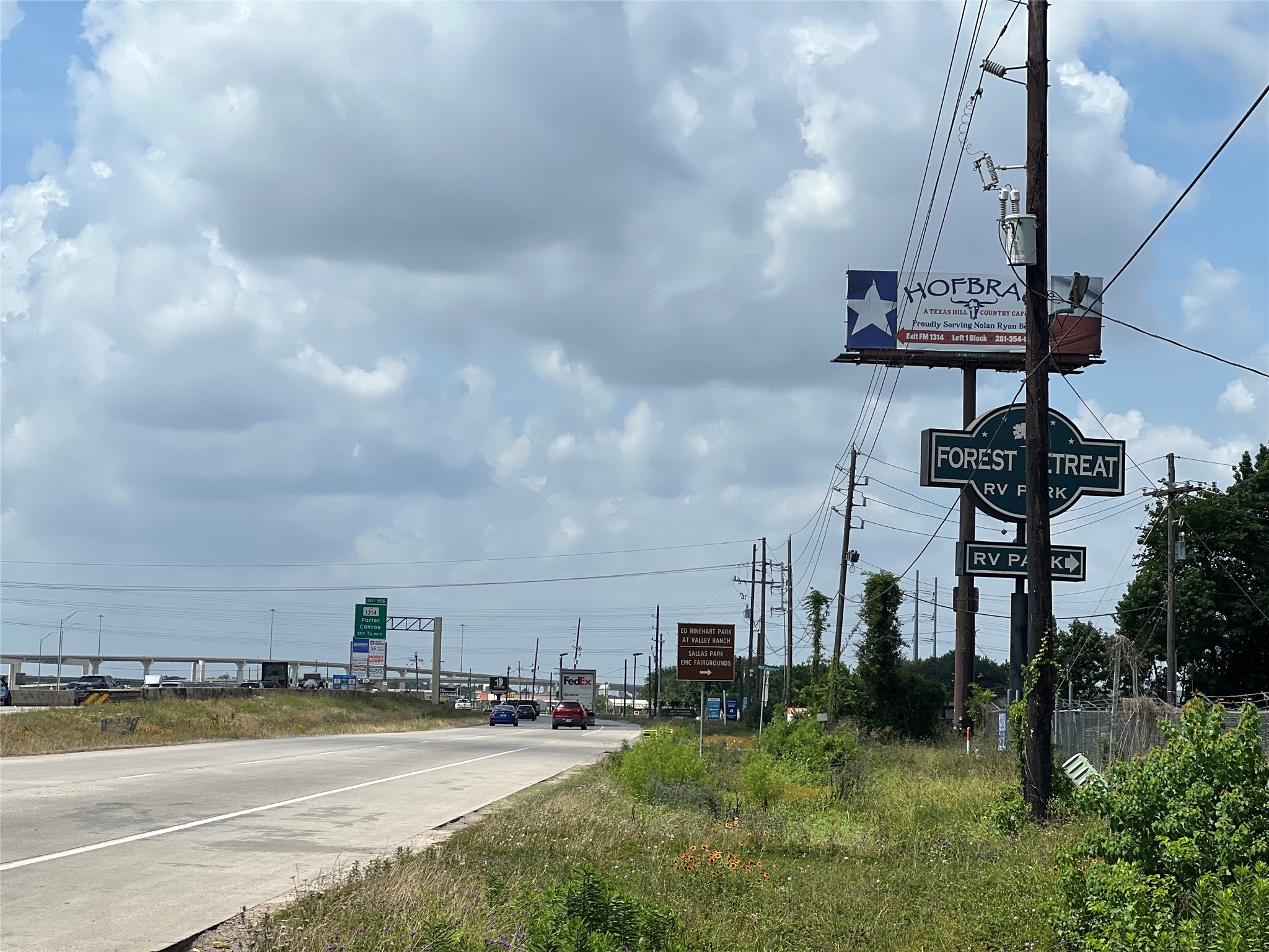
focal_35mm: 77
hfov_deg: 25.3
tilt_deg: +4.8
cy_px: 476
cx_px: 634
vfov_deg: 19.1
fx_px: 2823
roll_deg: -1.8
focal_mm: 9
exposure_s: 1/1623
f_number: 2.8
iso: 32
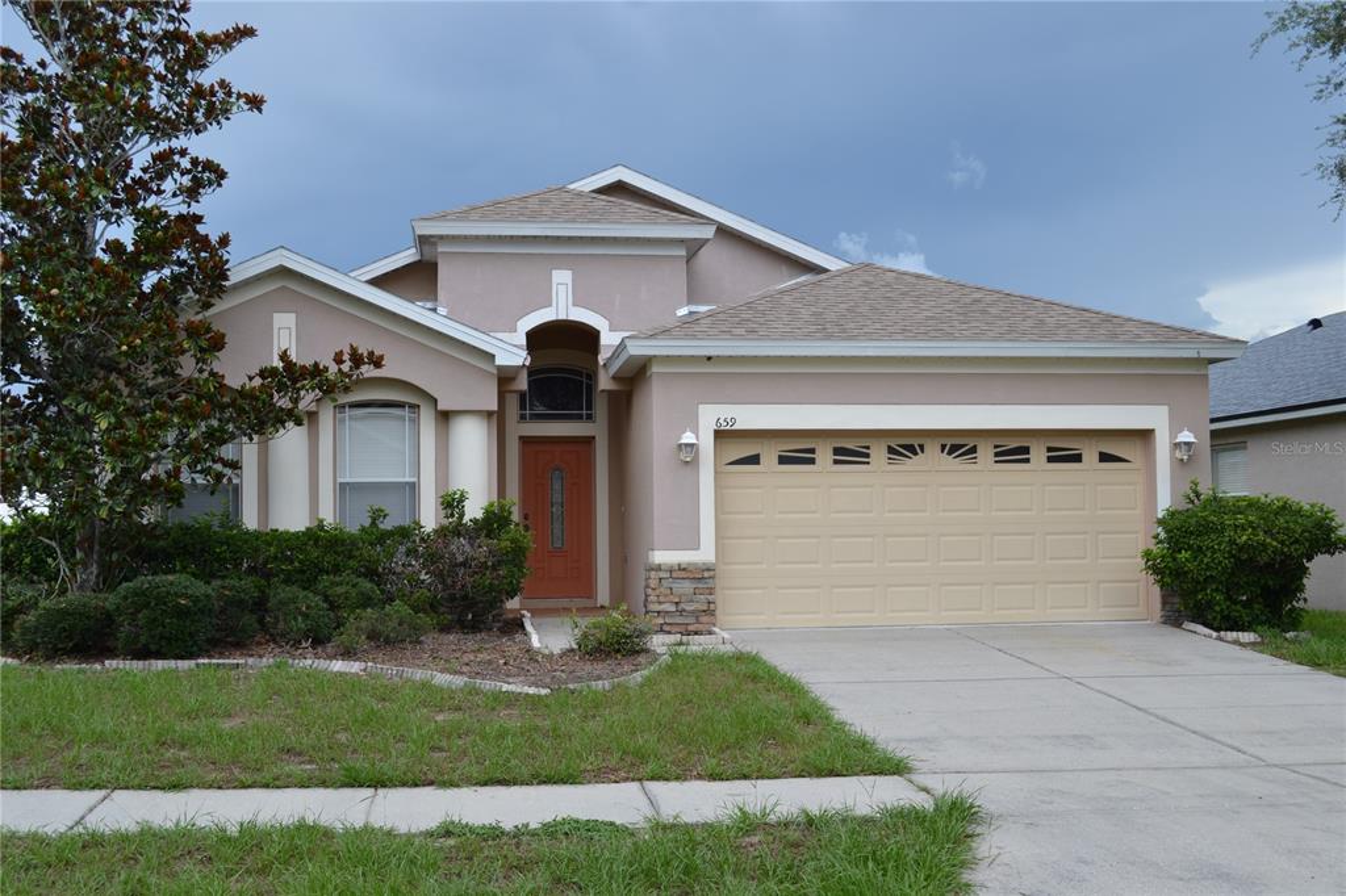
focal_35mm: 39
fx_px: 1458
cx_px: 673
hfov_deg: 49.6
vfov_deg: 34.2
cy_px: 448
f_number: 6.3
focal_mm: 26
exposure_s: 1/160
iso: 100
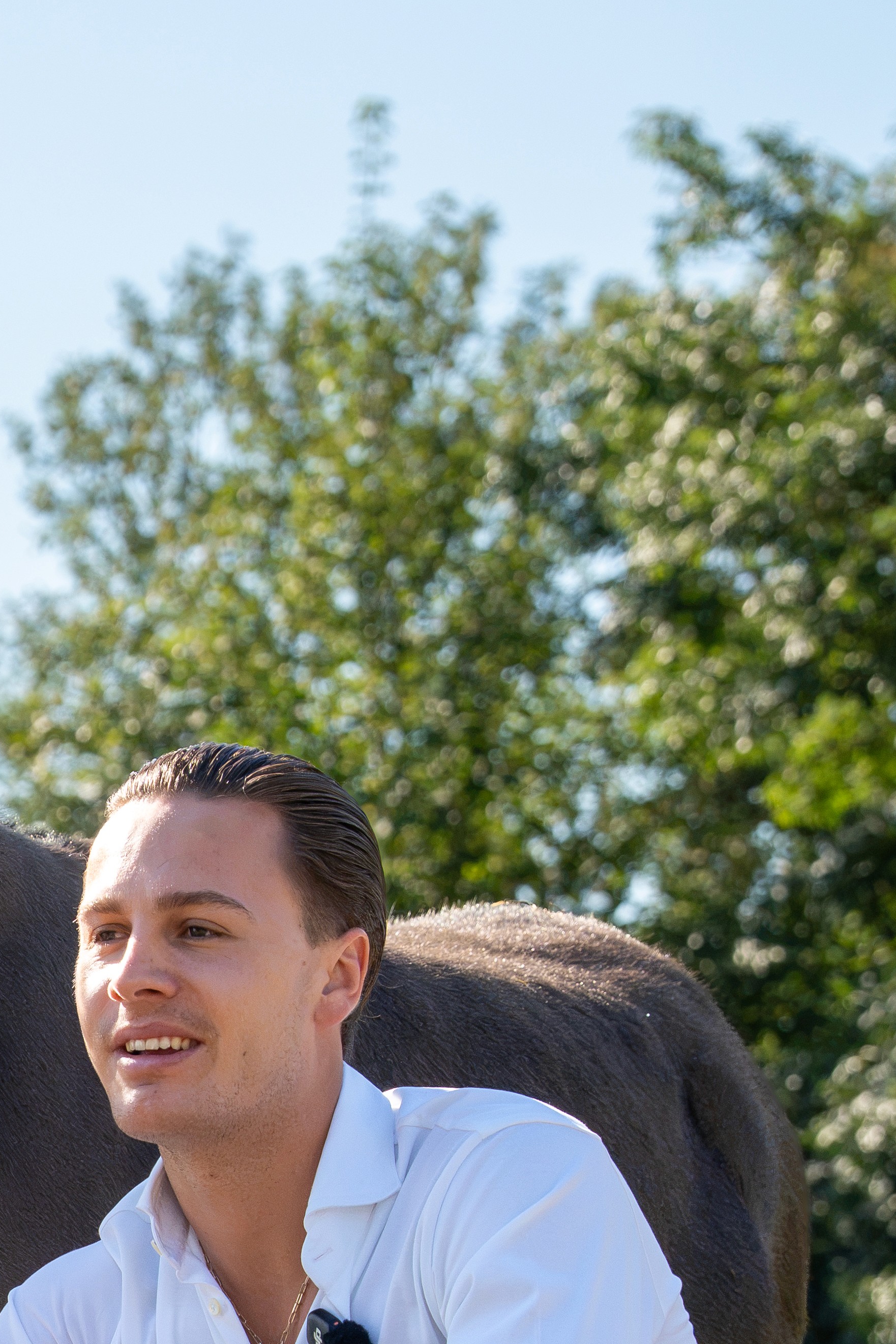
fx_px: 7690
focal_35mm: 206
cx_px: -224
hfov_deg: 6.6
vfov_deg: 9.9
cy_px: 1282
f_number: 6.3
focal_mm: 77.7
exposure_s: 1/5000
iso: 2000
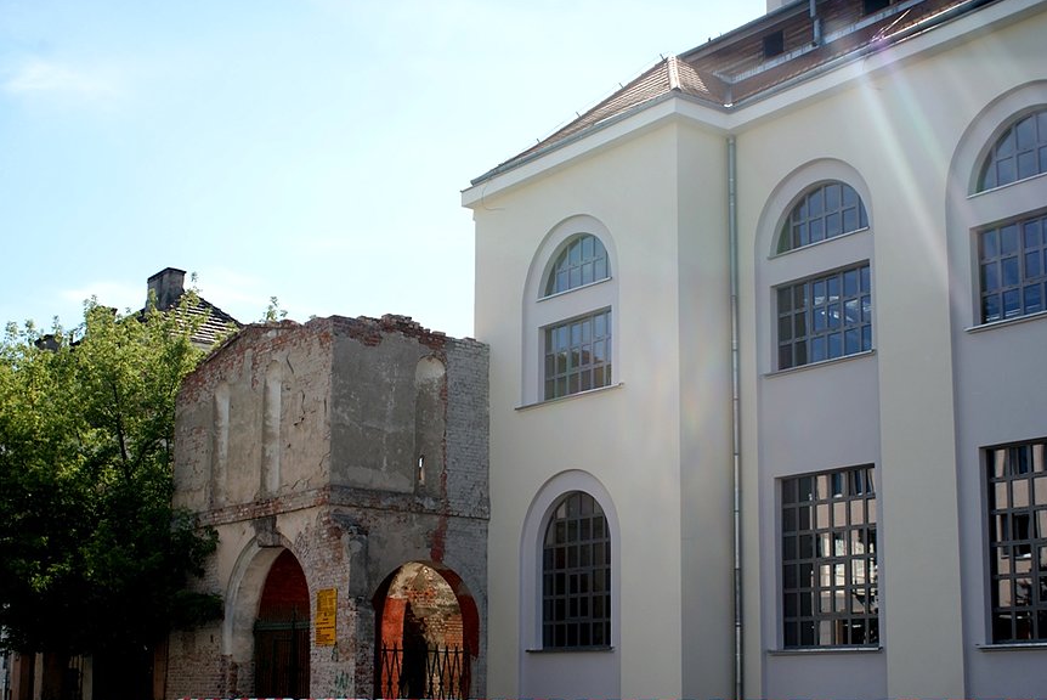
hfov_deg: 41.9
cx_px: 527
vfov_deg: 28.7
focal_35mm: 47
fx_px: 1368
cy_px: 359
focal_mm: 30
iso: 100
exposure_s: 1/160
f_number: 8
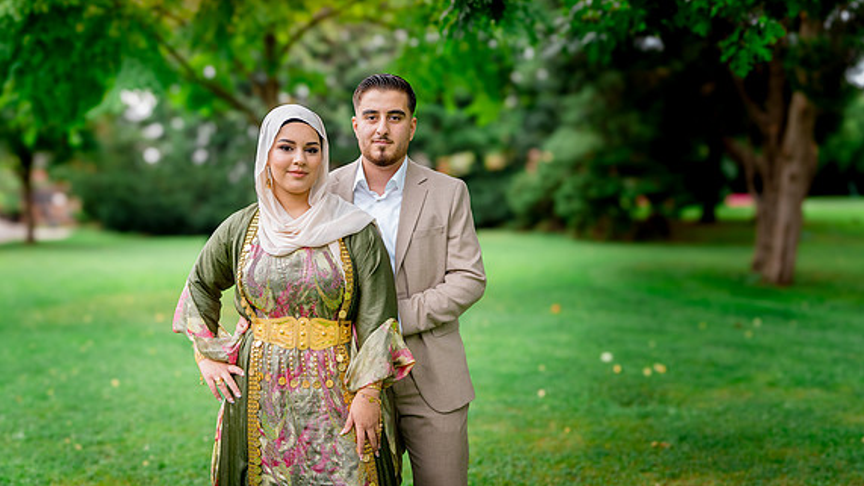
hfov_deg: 49.4
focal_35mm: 41
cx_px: 417
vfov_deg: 28.9
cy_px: 309
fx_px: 939
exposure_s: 1/1250
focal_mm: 35
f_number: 2
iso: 200
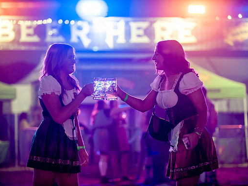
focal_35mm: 131
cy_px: 93
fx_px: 938
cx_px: 131
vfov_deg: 11.3
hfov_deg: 15.1
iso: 1250
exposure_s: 1/200
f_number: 2.8
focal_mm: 120
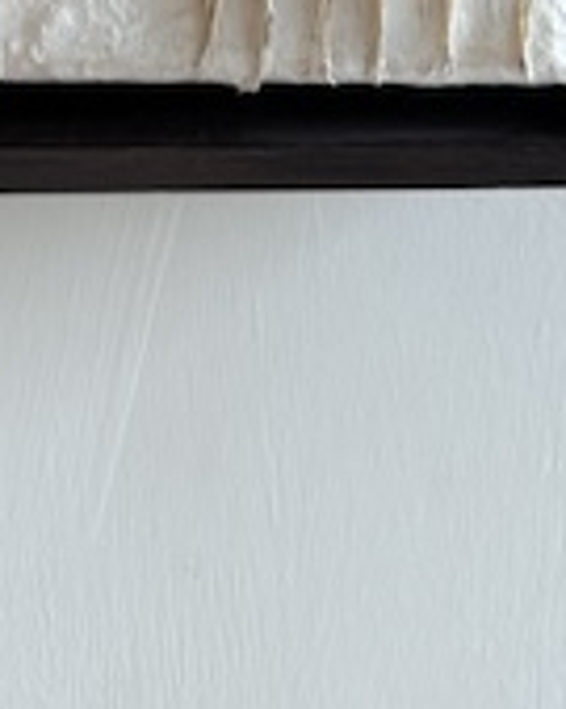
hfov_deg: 13.5
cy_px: -831
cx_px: -122
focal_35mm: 111
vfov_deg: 13.8
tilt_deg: -0.4
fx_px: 2326
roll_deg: +0.8
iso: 200
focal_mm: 6.76
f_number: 1.78
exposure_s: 1/121
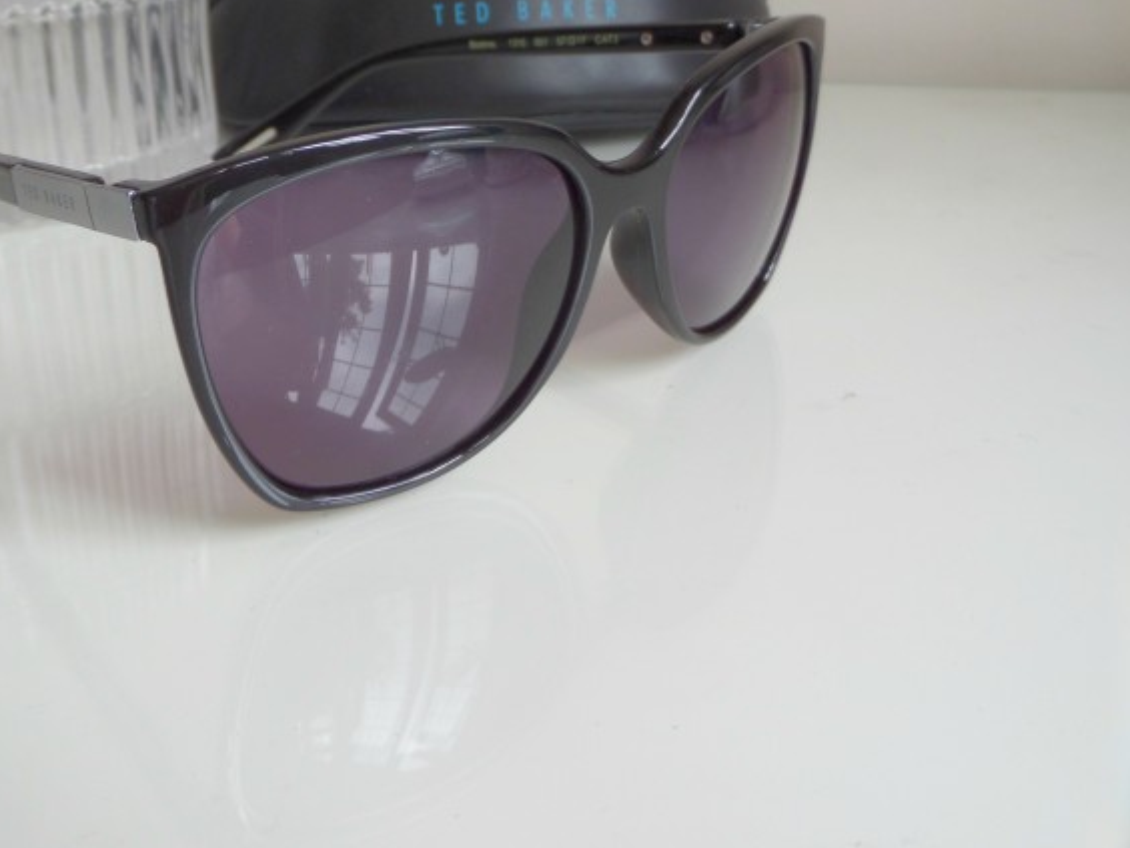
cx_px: 401
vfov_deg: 34.1
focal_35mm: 42
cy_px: 298
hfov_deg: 44.3
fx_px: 1371
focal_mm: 5.3
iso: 100
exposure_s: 1/45
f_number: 3.4
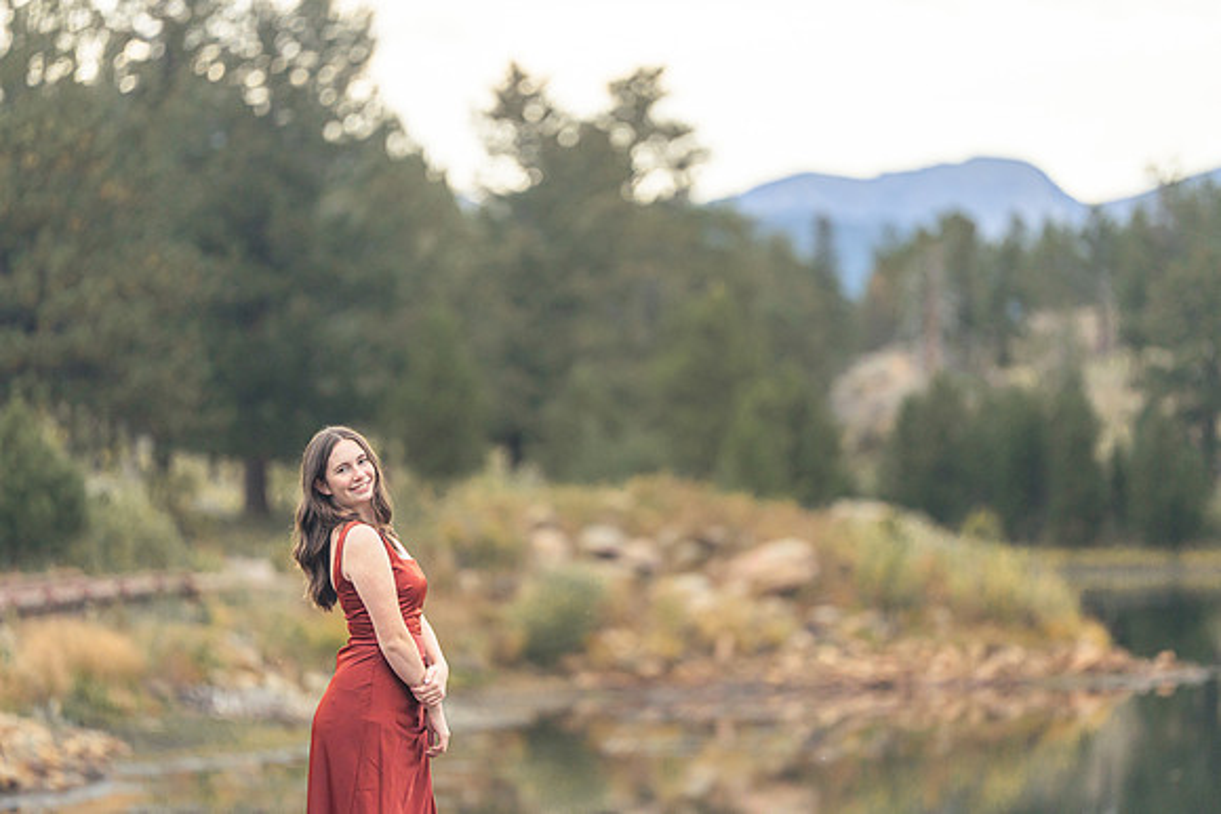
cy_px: 407
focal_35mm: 200
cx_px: 610
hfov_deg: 10.3
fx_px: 6785
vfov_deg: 6.9
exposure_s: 1/160
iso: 1600
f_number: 2.8
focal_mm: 200
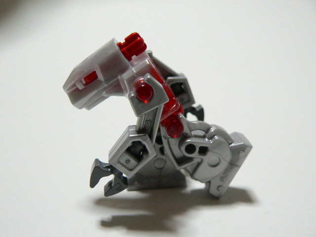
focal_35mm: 36
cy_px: 118
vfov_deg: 39.7
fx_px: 329
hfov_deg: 51.4
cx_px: 158
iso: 150
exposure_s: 1/15
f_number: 2.8
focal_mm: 6
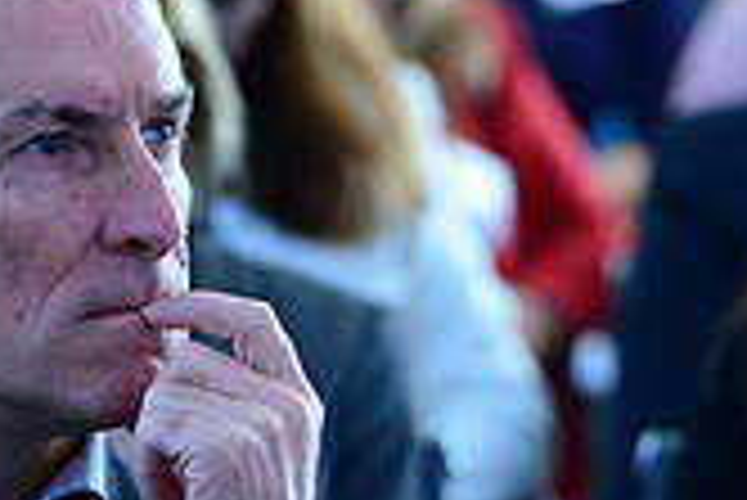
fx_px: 6230
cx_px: 490
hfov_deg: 6.9
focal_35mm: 300
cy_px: 304
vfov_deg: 4.6
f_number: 2.8
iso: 4000
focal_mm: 86
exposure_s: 1/60
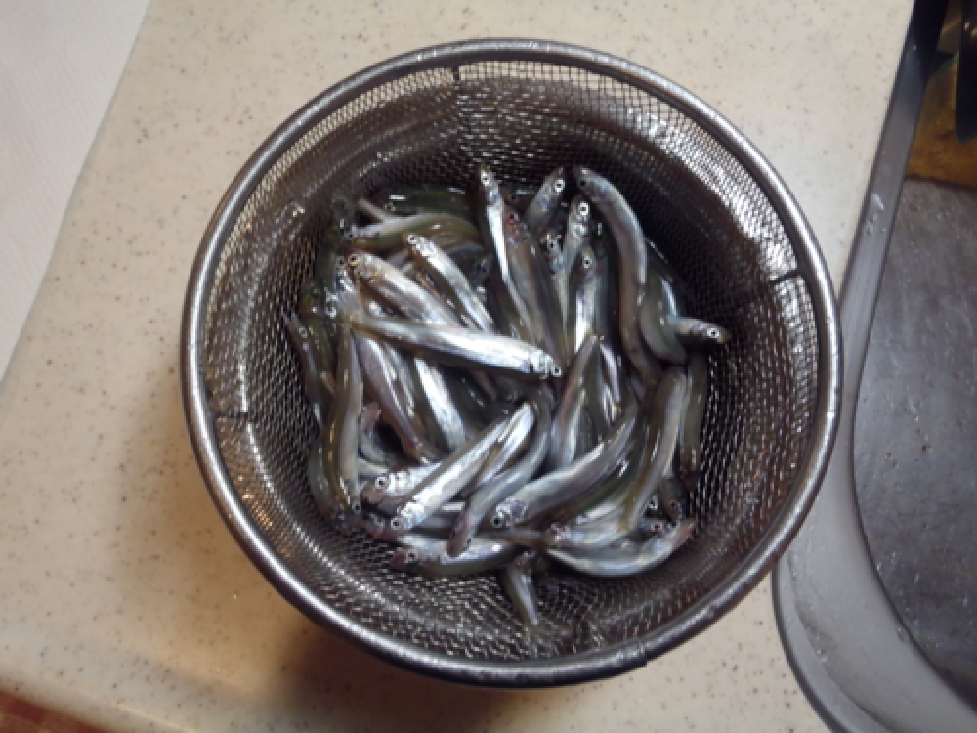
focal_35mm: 28
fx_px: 790
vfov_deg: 49.7
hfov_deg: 63.4
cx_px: 488
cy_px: 366
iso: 200
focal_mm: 5
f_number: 3.9
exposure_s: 1/13
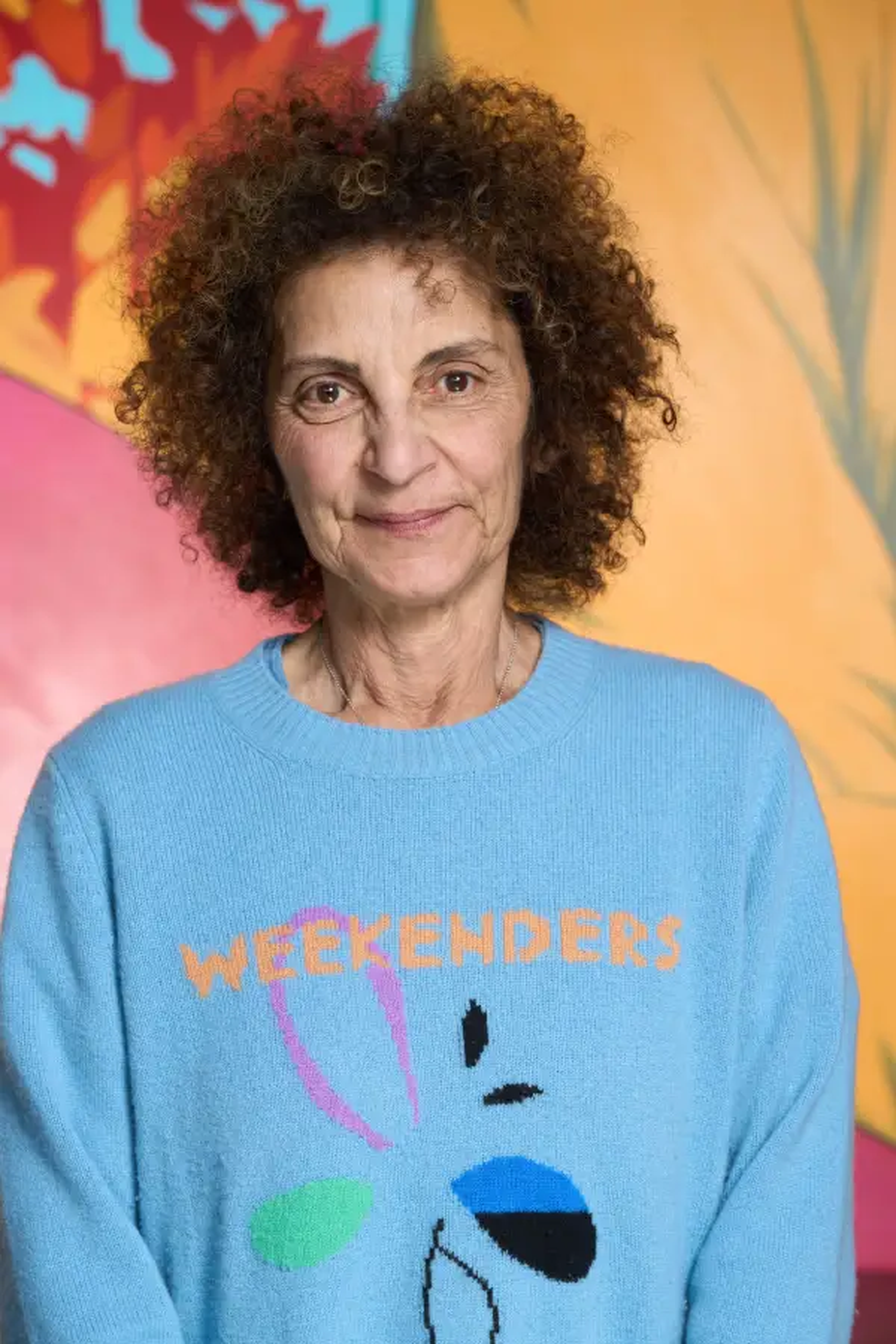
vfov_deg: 23.9
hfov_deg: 16.1
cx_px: 448
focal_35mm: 85
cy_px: 672
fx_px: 3173
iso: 400
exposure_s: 1/100
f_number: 5
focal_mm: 85
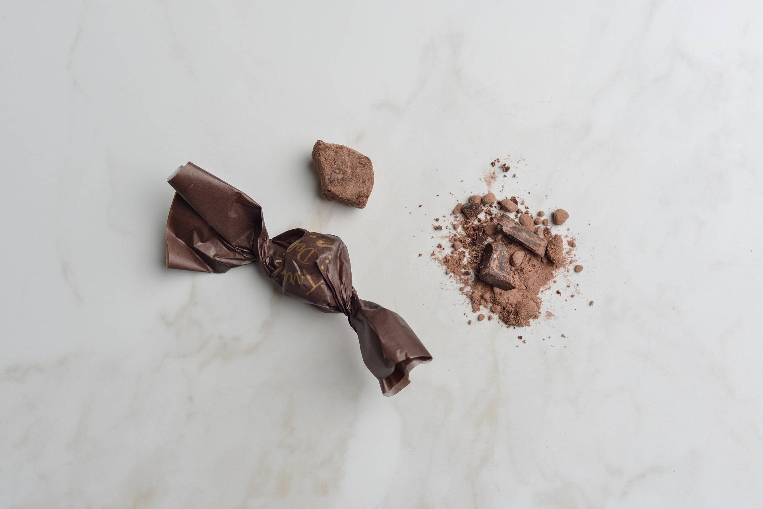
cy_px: 254
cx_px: 382
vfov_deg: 27.0
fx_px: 1060
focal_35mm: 50
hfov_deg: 39.6
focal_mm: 50
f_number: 6.3
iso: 100
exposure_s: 1/125
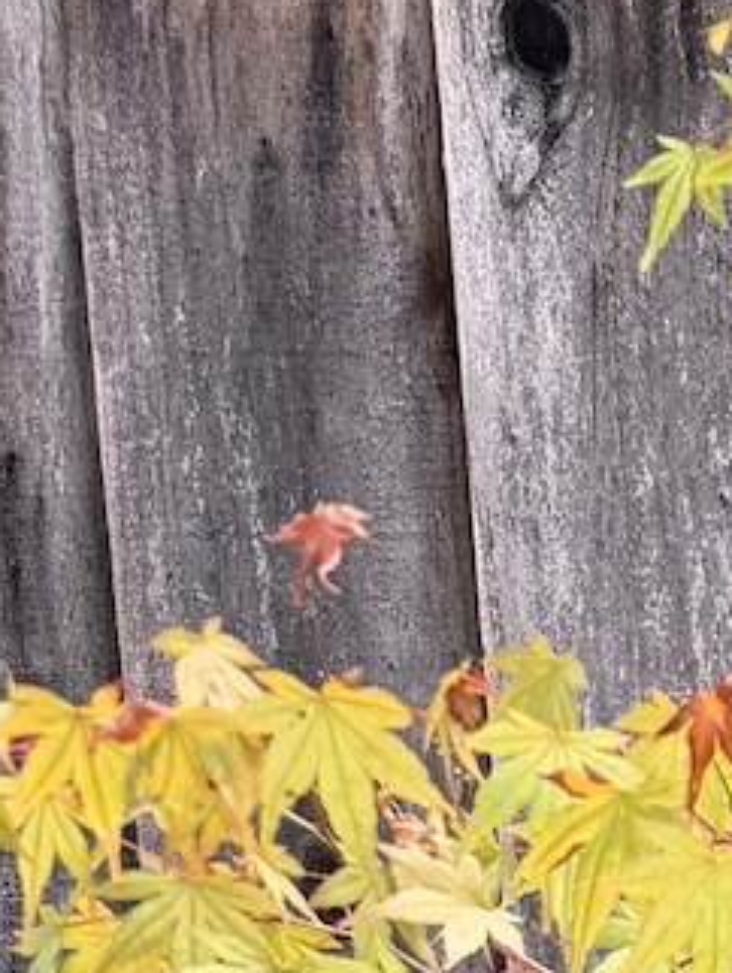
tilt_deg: -13.7
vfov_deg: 10.9
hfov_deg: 8.8
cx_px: 2072
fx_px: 4027
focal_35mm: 143
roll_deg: -0.6
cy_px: 2593
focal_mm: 6.76
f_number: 1.78
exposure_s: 1/461
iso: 80
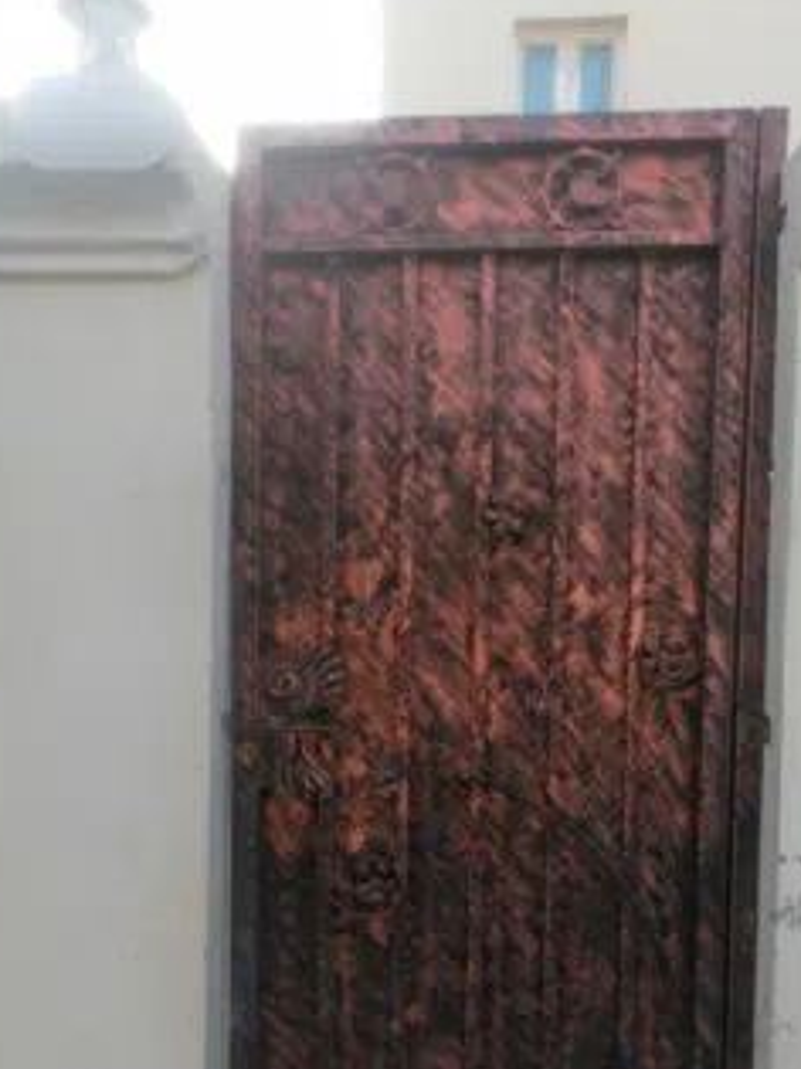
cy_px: 662
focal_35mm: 33
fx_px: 1019
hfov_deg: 42.9
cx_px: 404
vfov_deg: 54.8
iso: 50
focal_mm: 5.4
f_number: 1.8
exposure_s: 1/309
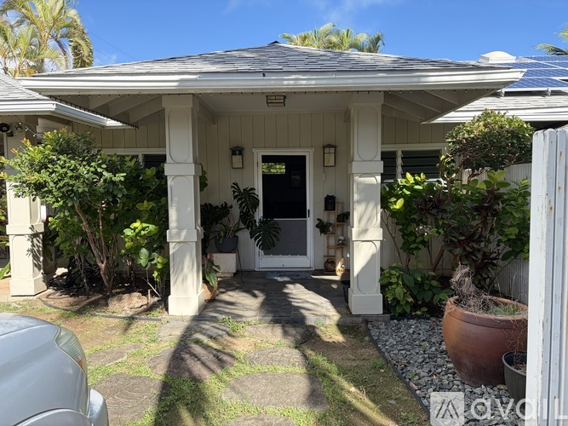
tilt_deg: -4.9
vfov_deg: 53.0
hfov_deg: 67.3
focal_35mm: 26
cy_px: 213
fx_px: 427
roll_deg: +1.4
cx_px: 284
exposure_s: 1/1420
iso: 64
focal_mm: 5.96
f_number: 1.6
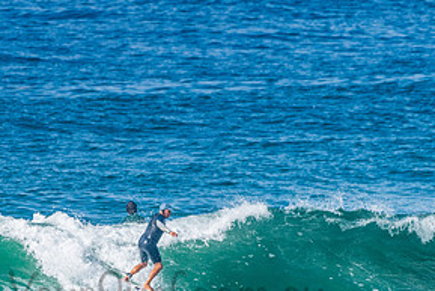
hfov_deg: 2.1
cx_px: 164
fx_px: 12113
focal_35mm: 1002
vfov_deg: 1.4
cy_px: 281
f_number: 5.6
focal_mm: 500
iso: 220
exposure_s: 1/2000
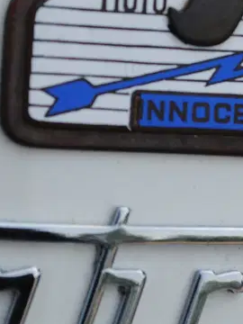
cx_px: 151
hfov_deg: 5.6
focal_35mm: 265
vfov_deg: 7.5
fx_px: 2477
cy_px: 97
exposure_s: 1/200
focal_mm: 55
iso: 100
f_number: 7.1
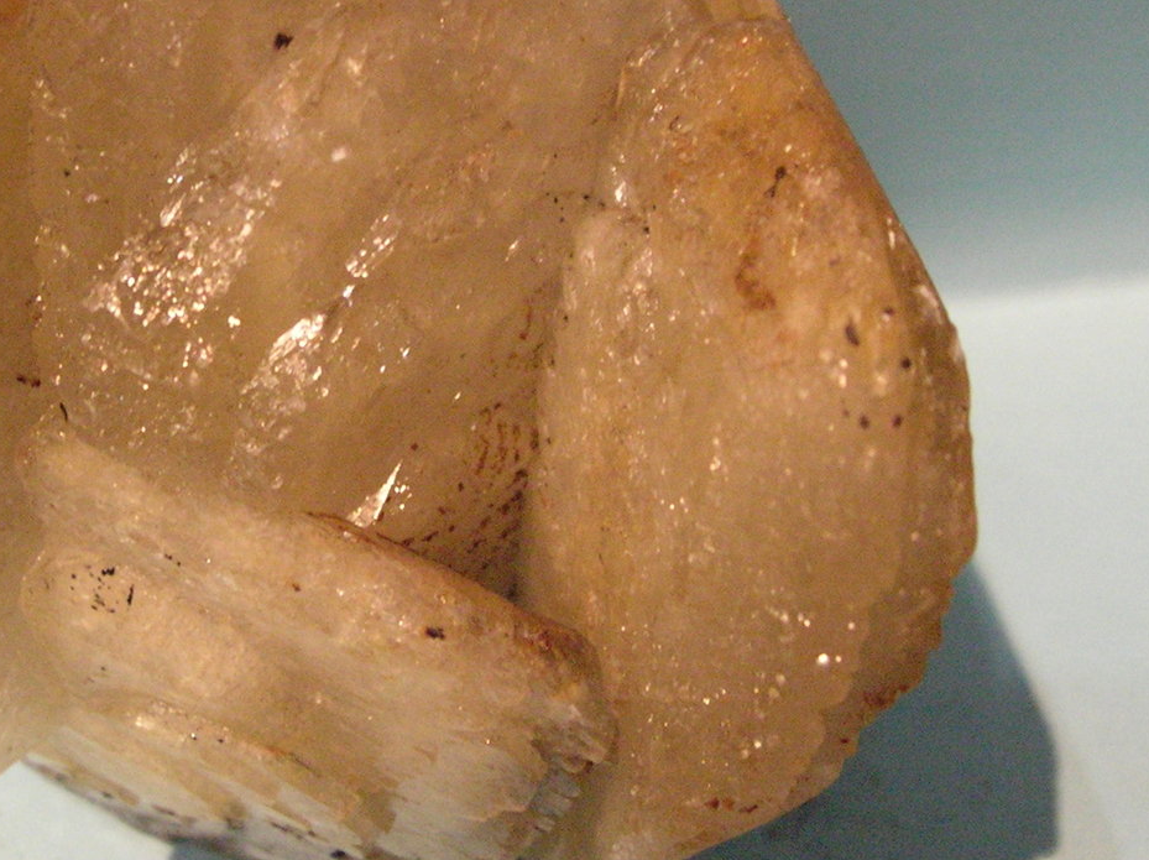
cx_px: 385
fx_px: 2056
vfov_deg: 23.5
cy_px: 265
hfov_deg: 31.0
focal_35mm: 62
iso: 300
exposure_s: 1/4.5
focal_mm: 6
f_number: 2.7
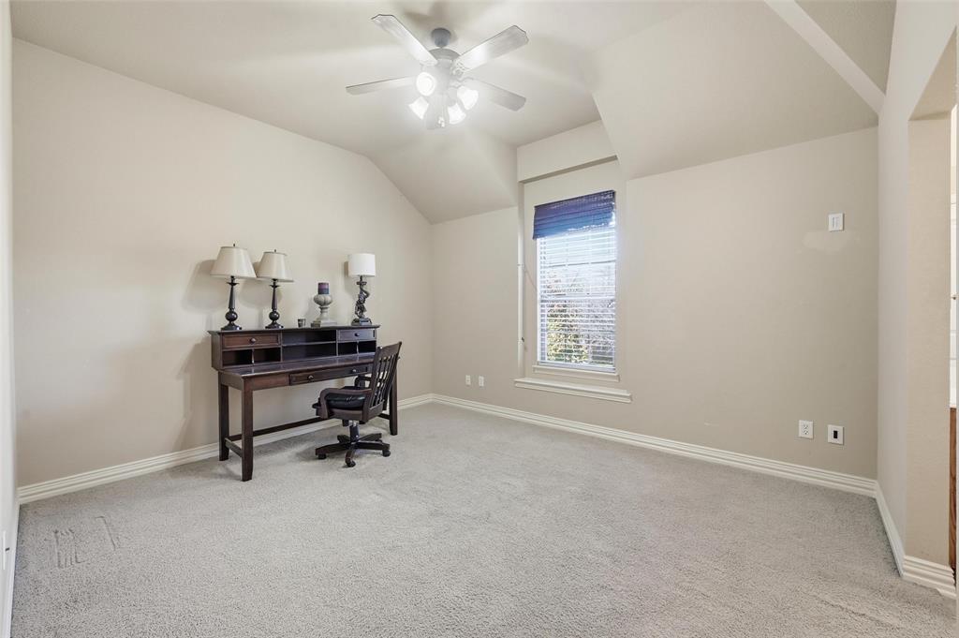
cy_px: 319
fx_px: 373
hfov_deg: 104.3
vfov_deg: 81.1
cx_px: 480
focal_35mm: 14
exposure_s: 1/200
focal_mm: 14
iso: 500
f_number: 9
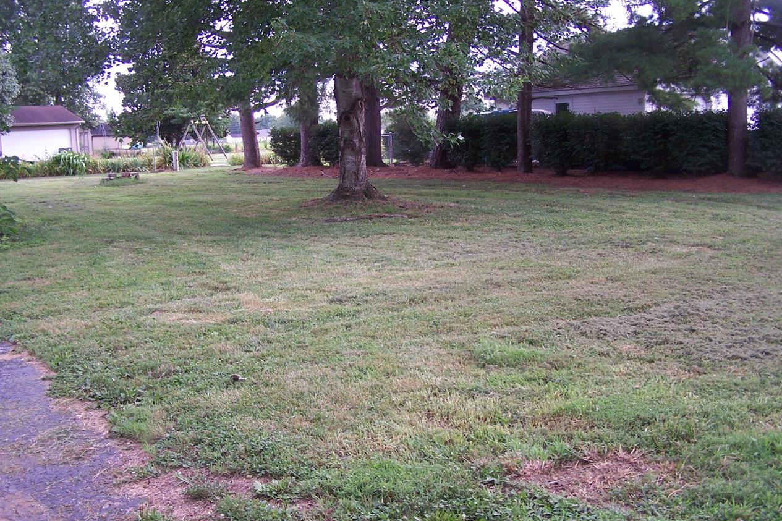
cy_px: 269
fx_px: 869
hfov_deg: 48.5
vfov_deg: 33.4
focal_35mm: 40
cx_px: 391
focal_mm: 6.3
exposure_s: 1/60
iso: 80
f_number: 2.8
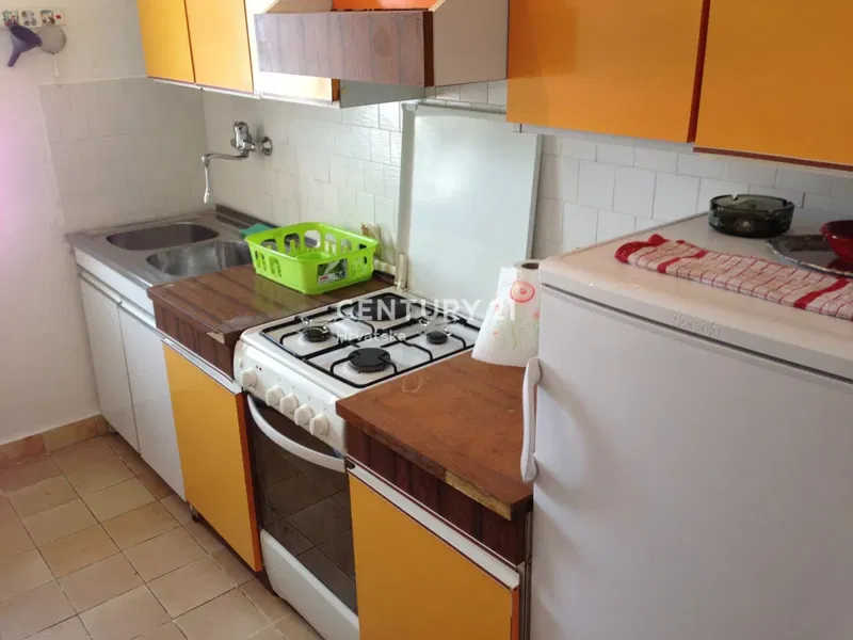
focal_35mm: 33
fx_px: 813
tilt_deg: -19.2
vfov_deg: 42.9
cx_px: 426
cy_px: 320
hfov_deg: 55.4
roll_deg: +0.8
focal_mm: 4.12
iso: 64
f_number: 2.4
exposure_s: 1/60
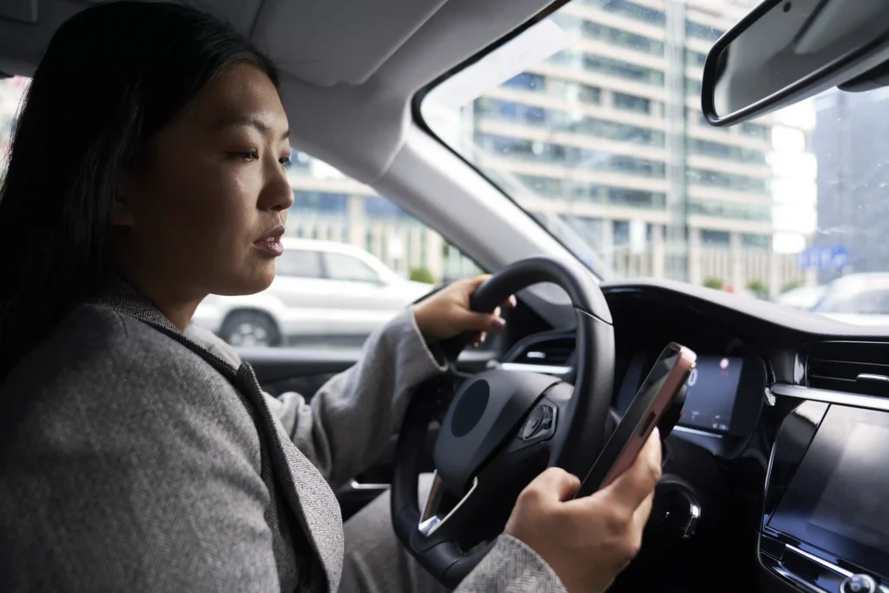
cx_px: 444
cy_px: 296
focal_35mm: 26
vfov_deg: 49.6
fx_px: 642
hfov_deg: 69.4
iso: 400
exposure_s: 1/400
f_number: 2.8
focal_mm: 26
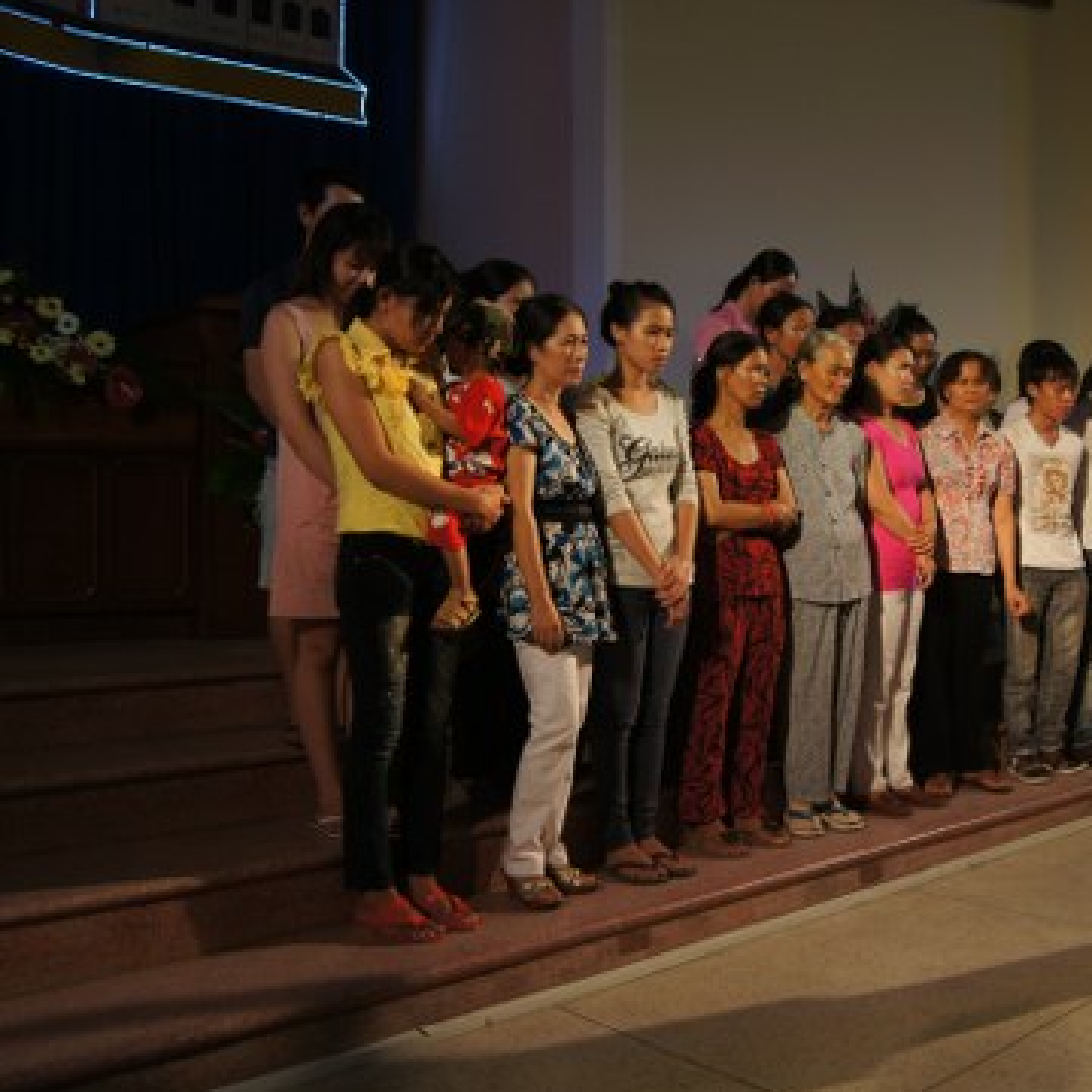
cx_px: 786
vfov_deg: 47.2
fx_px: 1249
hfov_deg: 45.9
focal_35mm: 35
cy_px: 549
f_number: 3.5
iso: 200
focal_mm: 18
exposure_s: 1/10
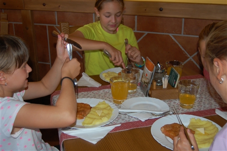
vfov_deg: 28.9
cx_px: 114
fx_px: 293
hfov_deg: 42.4
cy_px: 76
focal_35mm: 46
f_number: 4.5
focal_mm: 31
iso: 400
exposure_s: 1/60
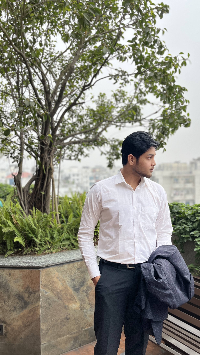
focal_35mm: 29
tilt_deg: -1.2
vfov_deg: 66.1
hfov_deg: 40.0
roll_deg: +1.0
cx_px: 122
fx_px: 273
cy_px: 175
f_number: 1.6
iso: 50
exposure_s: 1/122
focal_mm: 5.1
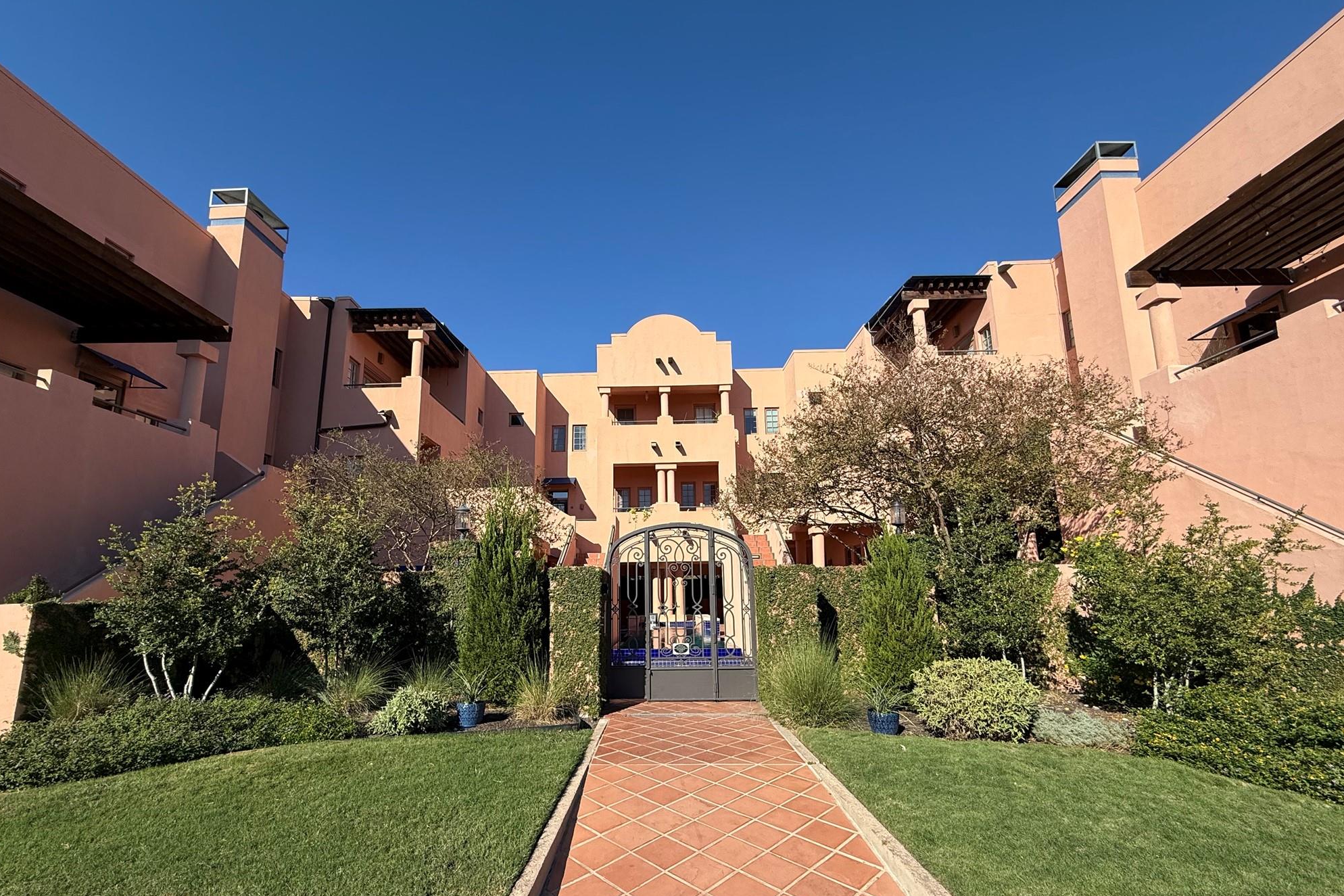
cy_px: 503
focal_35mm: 15
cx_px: 654
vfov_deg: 77.0
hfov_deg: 100.4
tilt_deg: +9.2
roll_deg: +0.4
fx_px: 560
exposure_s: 1/2024
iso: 50
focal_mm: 2.22
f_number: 2.2
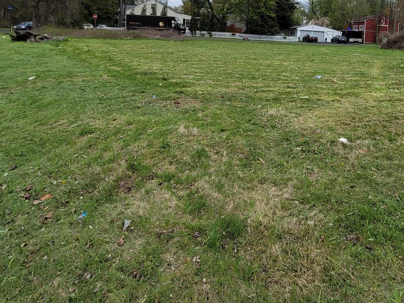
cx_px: 302
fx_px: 303
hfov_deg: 63.5
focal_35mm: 26
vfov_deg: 49.4
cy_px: 53
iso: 64
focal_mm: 2.2
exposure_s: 1/1484
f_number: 2.2
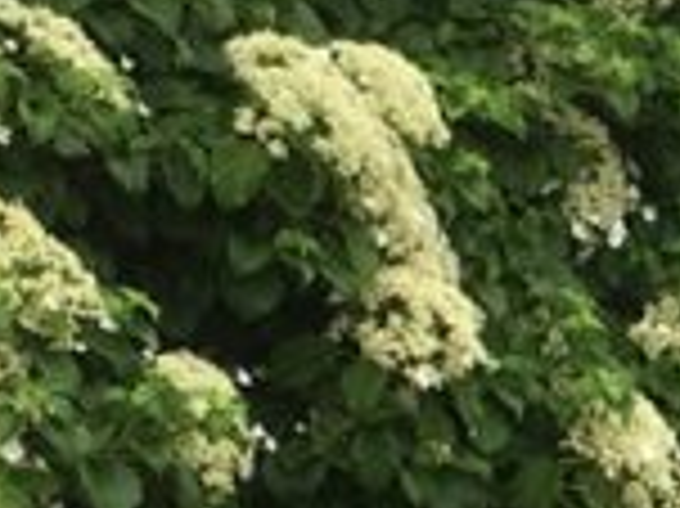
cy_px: 616
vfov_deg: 7.5
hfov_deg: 9.5
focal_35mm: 197
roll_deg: +0.9
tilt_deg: -8.2
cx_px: 1279
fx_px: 3867
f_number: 2.2
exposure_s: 1/208
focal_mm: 4.15
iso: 25
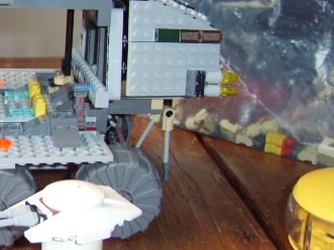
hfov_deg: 30.4
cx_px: 15
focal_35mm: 60
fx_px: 579
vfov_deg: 24.4
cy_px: 100
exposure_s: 1/30
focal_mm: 8.13
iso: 141
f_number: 2.7
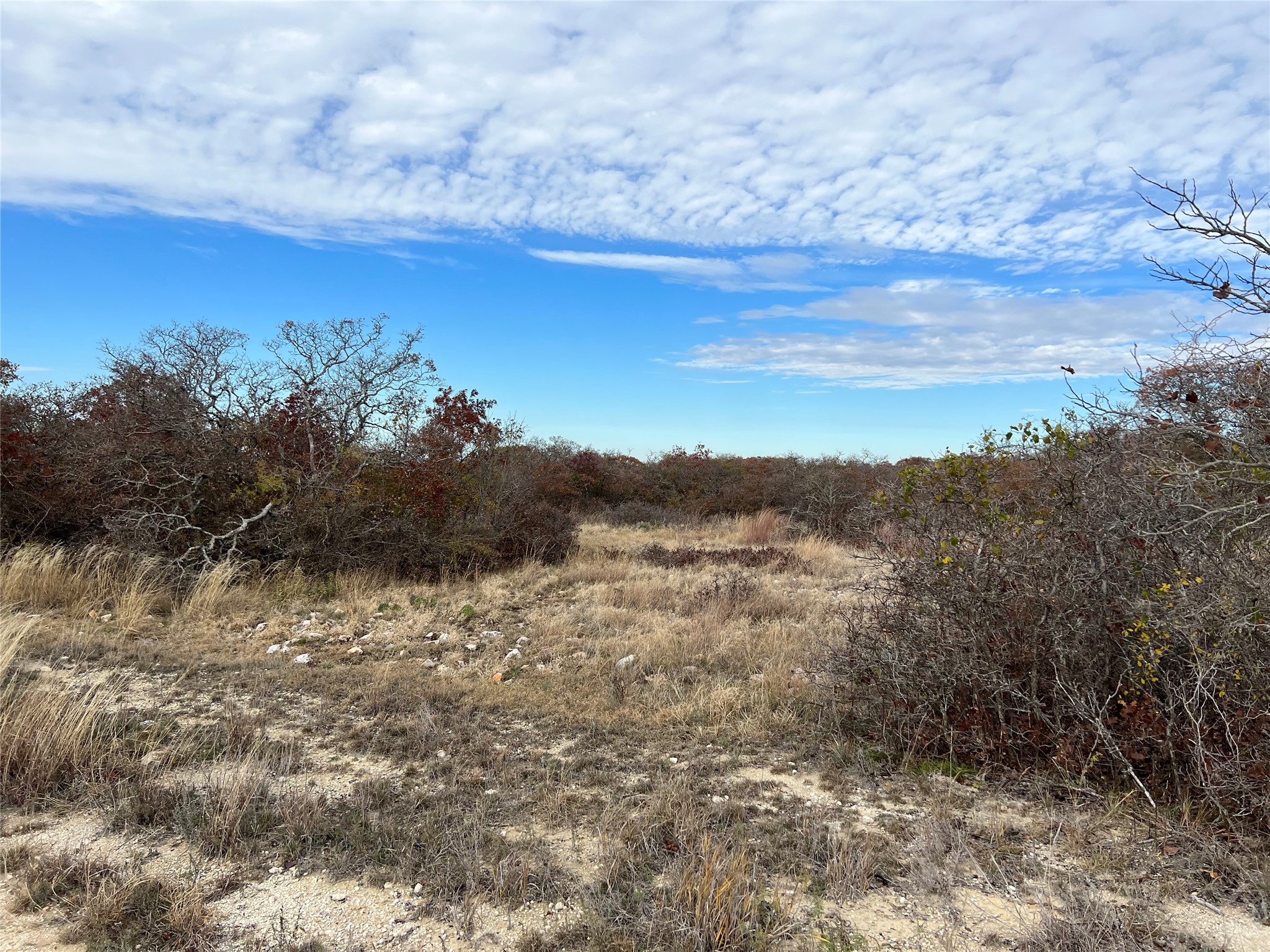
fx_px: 954
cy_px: 476
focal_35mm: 26
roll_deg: -2.2
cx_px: 635
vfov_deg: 53.1
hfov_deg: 67.3
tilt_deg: +0.3
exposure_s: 1/3968
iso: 50
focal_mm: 5.7
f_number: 1.5
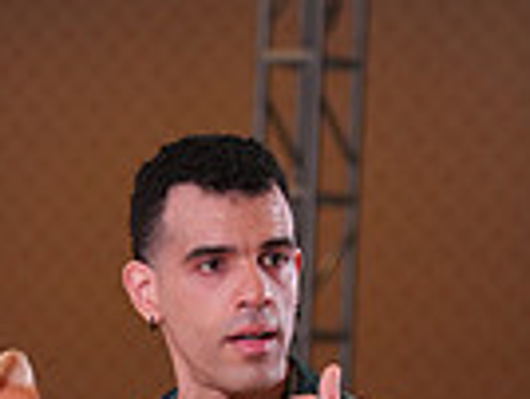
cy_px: 924
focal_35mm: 437
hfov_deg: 4.5
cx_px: 34
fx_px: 6703
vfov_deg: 3.4
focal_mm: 105
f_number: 4
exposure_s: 1/320
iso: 2000
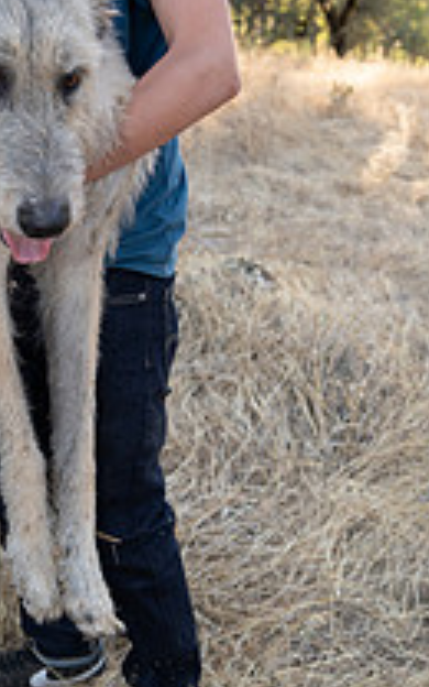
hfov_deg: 23.7
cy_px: 258
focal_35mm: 53
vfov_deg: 38.0
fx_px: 991
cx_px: 40
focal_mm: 24
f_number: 2.8
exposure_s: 1/160
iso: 250
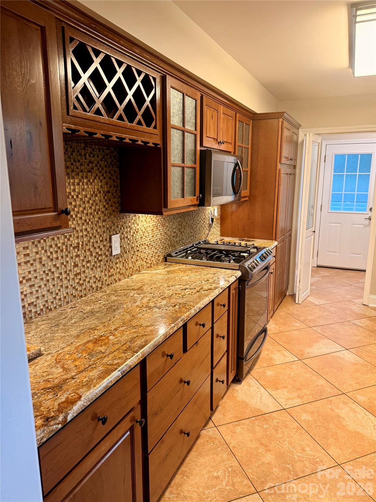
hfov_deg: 56.8
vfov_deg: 71.6
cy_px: 251
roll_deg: +0.3
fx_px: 348
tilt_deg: -10.2
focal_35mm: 24
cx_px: 188
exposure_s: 1/60
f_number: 1.78
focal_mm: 6.76
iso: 160
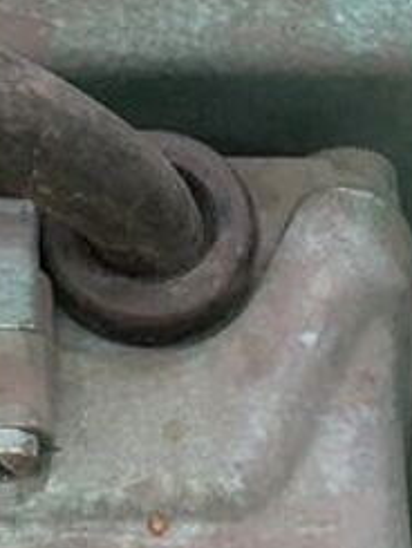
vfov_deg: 12.1
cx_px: 60
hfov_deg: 9.4
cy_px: -200
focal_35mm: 158
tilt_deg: -49.4
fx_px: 2505
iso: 40
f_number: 2.2
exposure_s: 1/33
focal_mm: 4.15
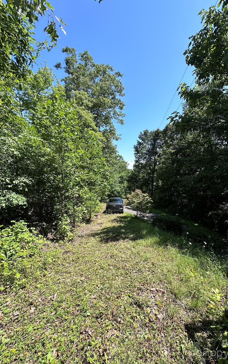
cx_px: 128
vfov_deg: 101.5
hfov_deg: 74.5
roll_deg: -1.9
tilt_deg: -6.4
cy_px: 181
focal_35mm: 15
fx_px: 149
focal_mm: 2.22
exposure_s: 1/903
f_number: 2.2
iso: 40
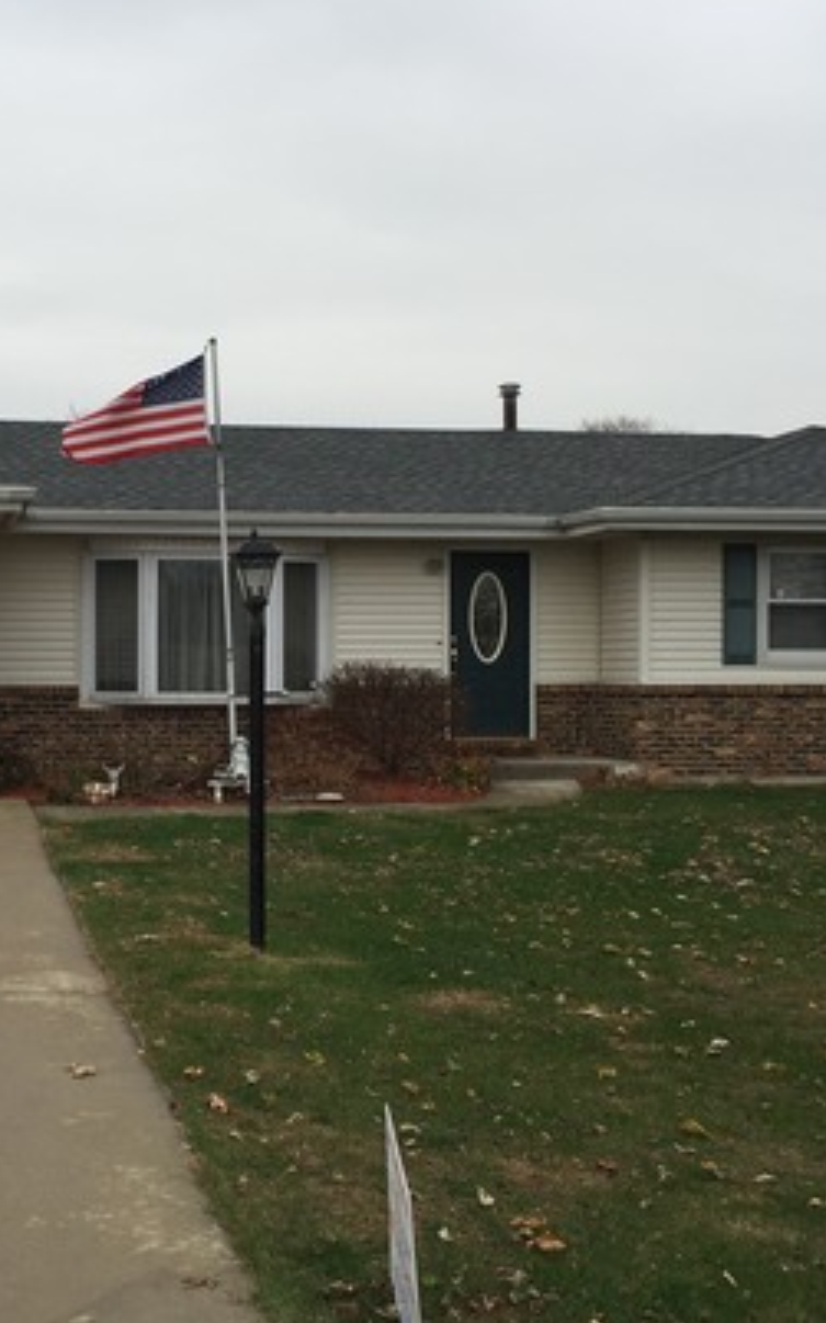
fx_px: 1766
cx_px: 227
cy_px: 694
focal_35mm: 49
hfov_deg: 26.1
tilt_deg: -1.8
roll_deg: -0.3
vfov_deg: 41.1
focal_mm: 4.15
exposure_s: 1/416
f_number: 2.2
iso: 32
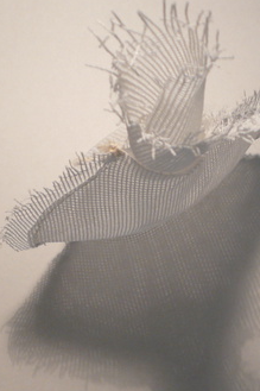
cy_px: 343
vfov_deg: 32.5
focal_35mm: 59
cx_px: 177
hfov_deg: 22.9
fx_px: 640
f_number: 2.8
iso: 100
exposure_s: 1/60
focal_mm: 4.6
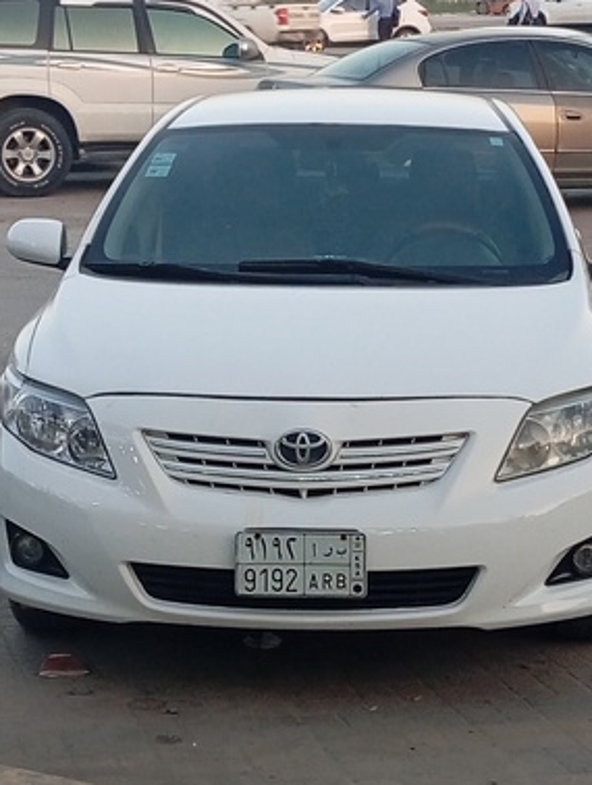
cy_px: 407
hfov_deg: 14.8
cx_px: 294
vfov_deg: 19.6
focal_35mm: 100
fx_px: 2273
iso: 337
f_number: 1.8
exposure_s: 1/120
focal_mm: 4.22
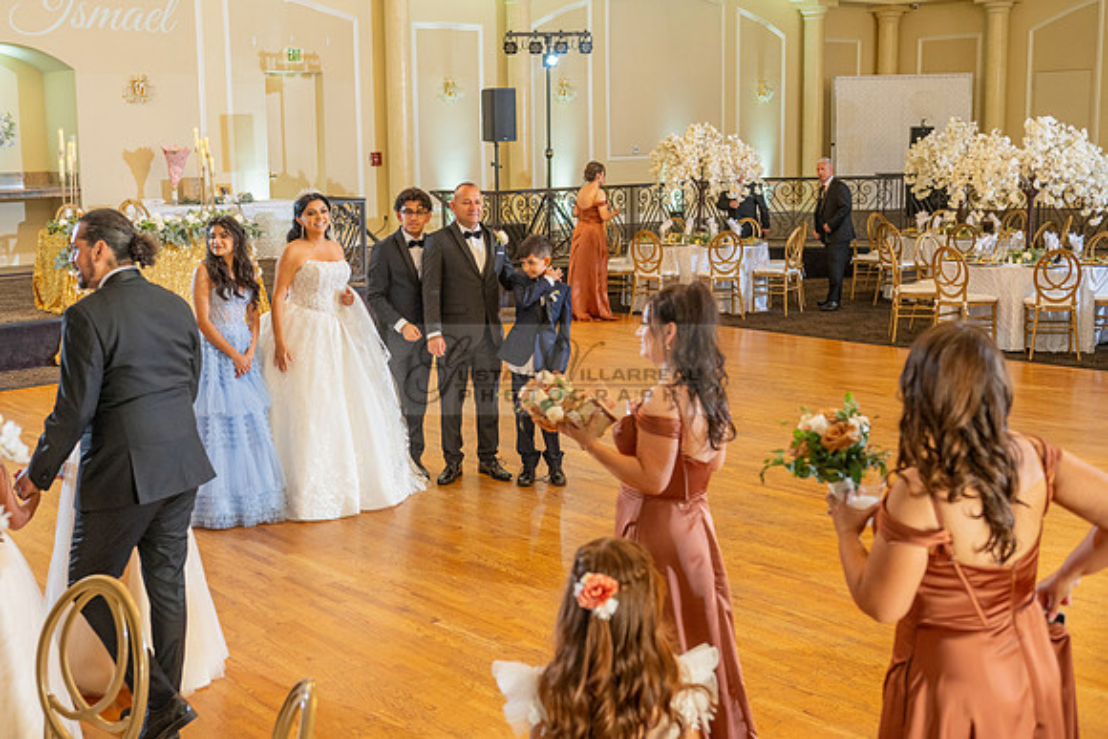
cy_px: 344
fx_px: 1365
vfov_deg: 30.3
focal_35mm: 44
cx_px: 462
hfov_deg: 44.0
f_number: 4
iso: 800
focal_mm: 38
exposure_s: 1/80
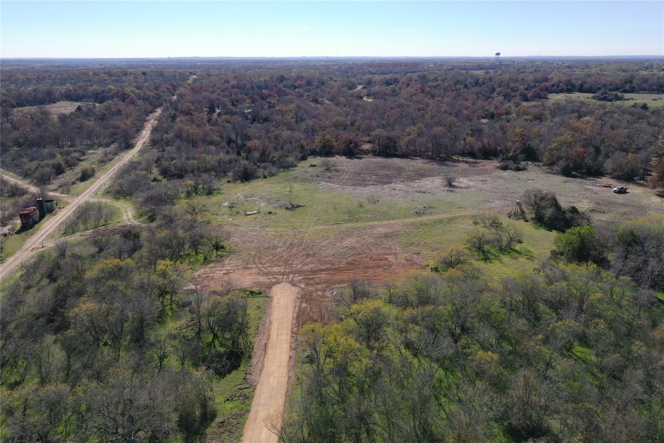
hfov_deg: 65.5
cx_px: 332
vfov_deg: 46.4
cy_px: 222
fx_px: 516
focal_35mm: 28
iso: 400
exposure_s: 1/200
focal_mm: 10.26
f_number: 7.1
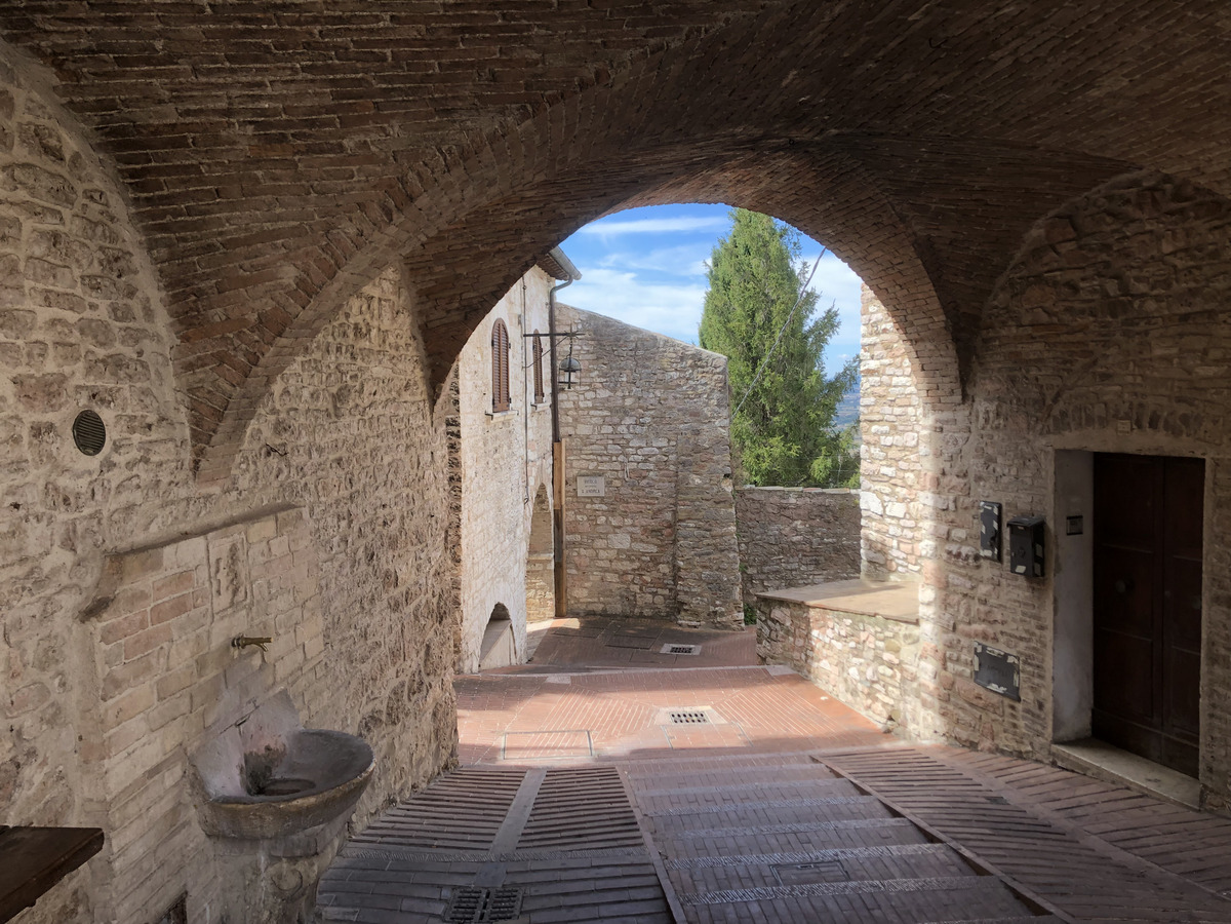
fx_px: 996
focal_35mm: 28
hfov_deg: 63.4
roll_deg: +2.3
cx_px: 616
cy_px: 462
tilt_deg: -4.4
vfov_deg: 49.7
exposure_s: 1/305
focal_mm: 4
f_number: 1.8
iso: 20
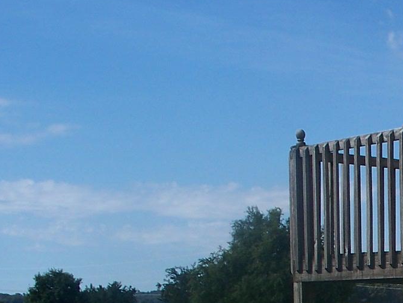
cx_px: 614
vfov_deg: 12.9
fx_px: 1281
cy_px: 428
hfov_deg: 16.3
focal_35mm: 110
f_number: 5
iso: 80
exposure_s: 1/640
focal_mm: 7.54
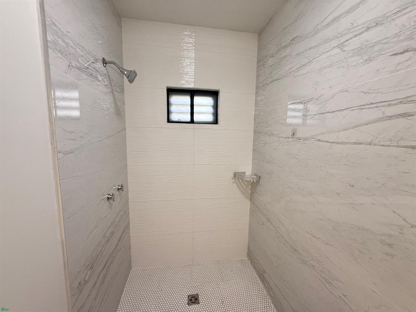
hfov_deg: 102.1
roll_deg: -0.4
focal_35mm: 14
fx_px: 168
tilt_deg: -6.0
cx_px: 208
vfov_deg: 85.7
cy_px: 156
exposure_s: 1/60
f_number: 2.2
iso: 320
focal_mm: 2.22
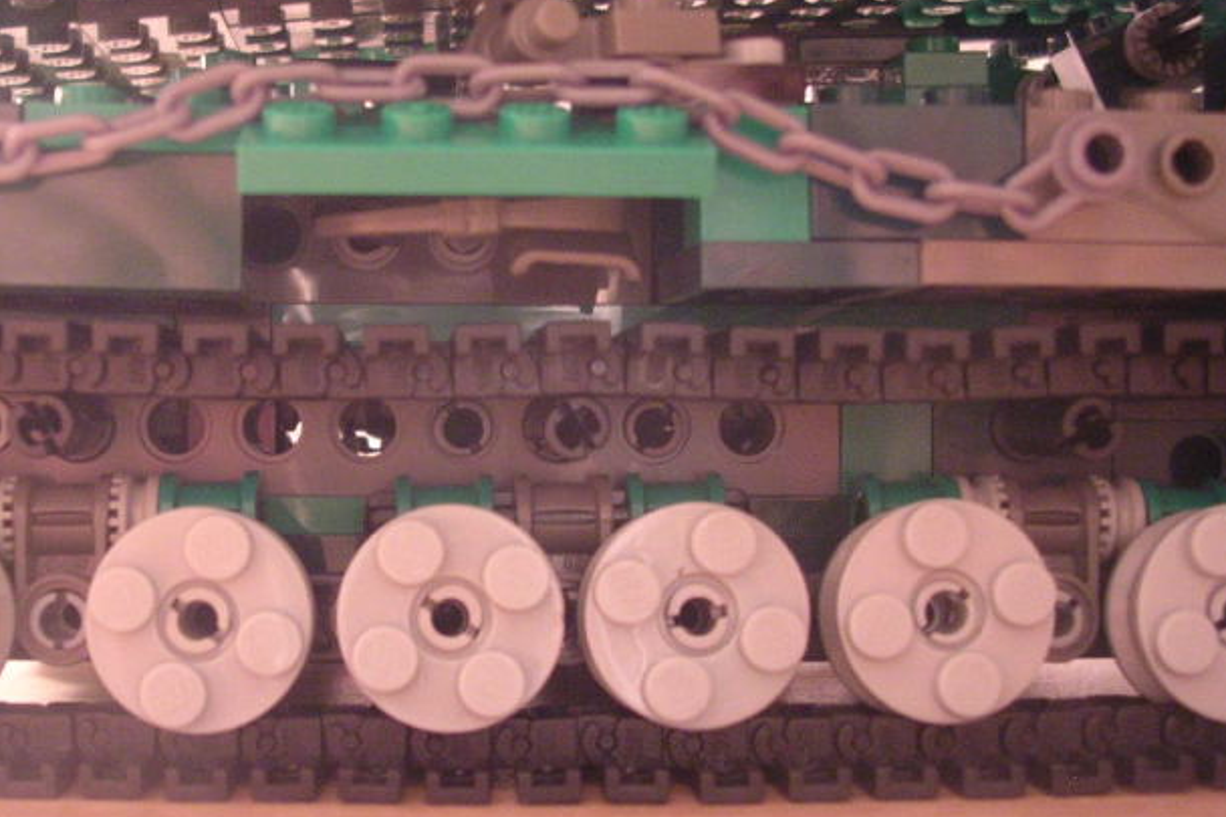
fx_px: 1770
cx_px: 450
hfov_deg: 37.9
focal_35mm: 52
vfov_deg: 26.0
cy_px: 397
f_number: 2.8
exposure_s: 2
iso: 400
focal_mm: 5.8
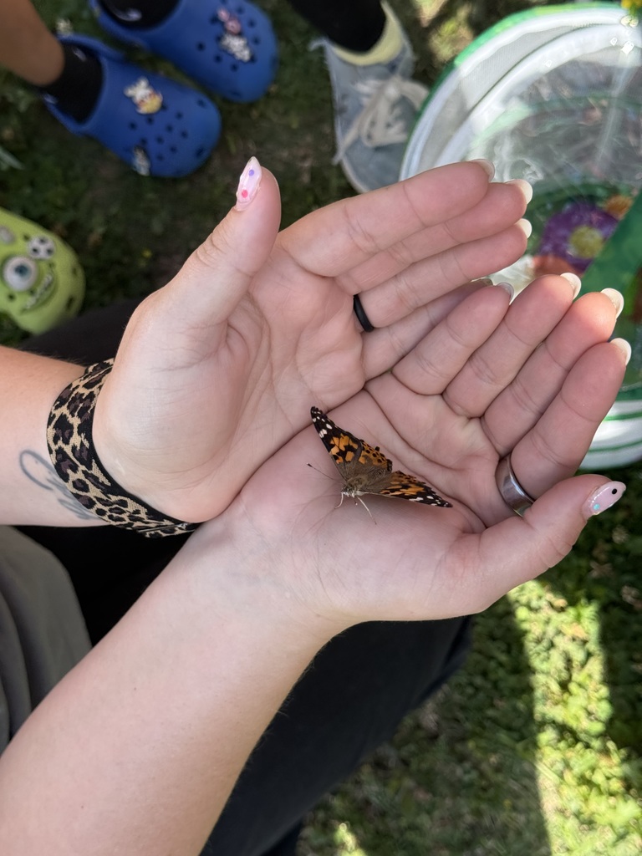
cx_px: 321
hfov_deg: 30.3
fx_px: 1187
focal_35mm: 48
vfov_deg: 39.7
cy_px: 428
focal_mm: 6.76
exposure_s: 1/1575
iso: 100
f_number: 1.78
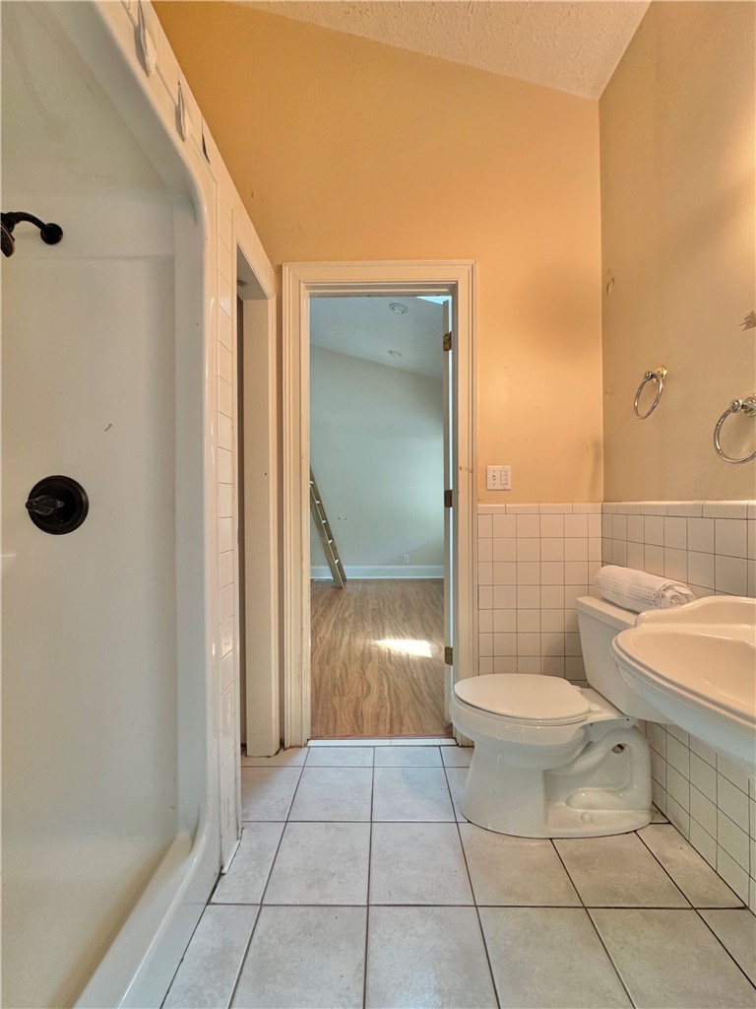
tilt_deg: +0.4
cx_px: 378
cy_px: 504
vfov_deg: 102.1
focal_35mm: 14
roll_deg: +0.9
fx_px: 408
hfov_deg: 85.7
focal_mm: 2.22
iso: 200
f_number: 2.2
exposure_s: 1/60
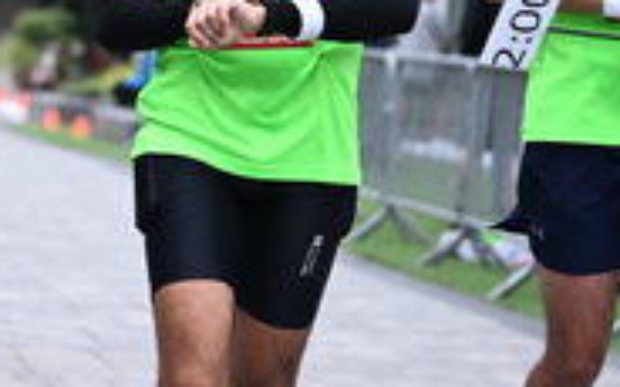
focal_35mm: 259
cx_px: -37
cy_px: -143
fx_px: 4376
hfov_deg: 8.1
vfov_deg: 5.0
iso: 640
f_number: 2.8
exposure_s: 1/2000
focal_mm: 85
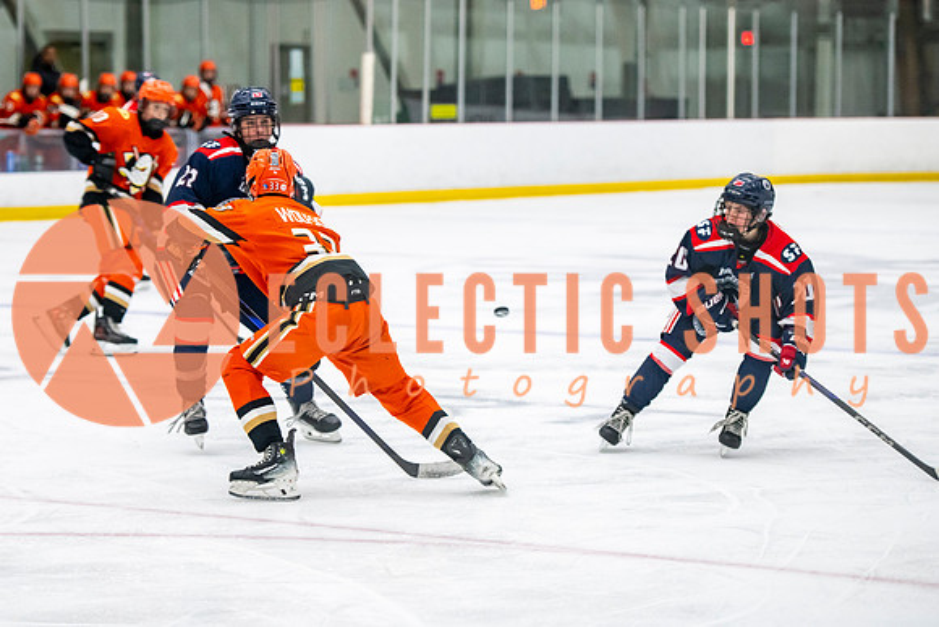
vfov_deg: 10.4
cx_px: 362
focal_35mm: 132
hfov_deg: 15.5
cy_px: 278
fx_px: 3441
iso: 2500
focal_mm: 102
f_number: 3.2
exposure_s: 1/640
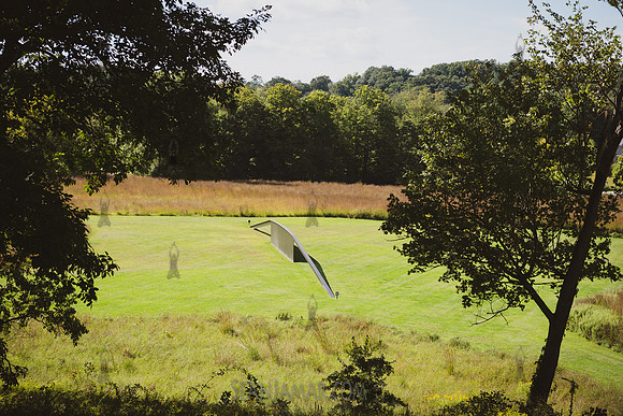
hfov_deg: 28.8
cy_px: 208
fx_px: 1212
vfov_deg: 19.5
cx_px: 312
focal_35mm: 70
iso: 100
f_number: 5
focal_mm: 70
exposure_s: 1/400
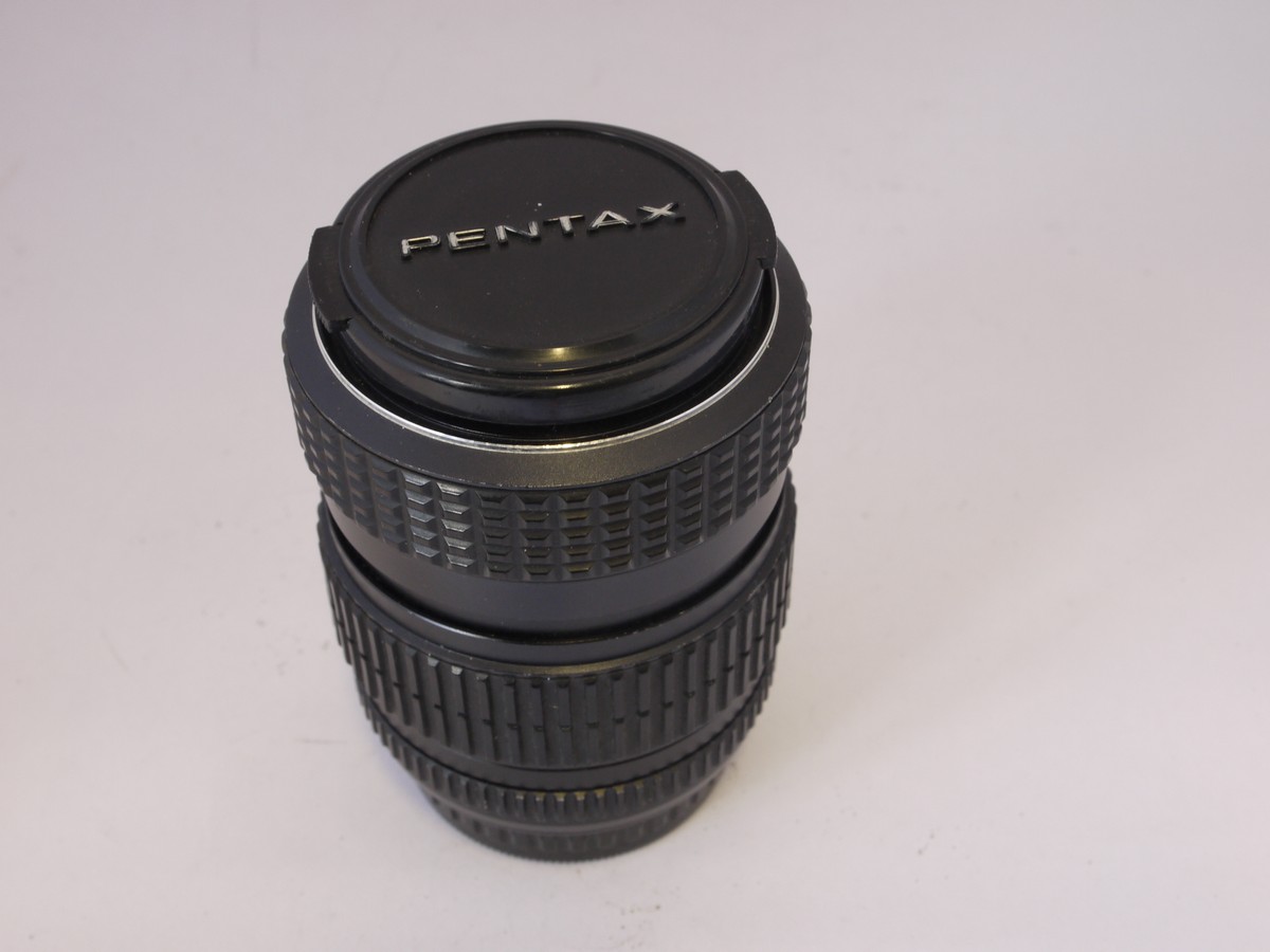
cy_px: 476
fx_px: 1834
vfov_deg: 29.1
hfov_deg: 38.2
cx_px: 635
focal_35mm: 50
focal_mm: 25
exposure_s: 1/10
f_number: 10
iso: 400
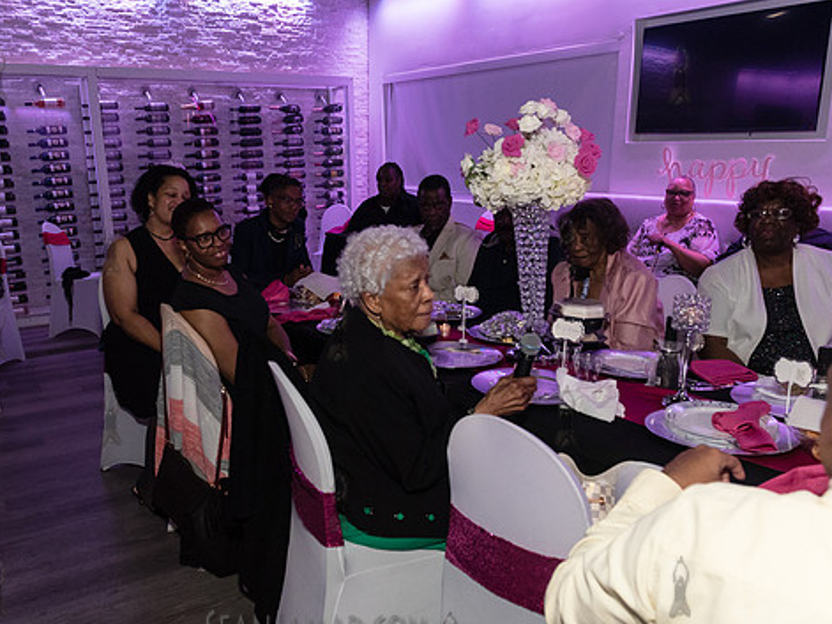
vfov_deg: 44.1
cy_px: 330
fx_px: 769
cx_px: 337
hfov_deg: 56.4
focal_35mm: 32
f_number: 4.5
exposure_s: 1/200
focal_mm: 27
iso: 4000
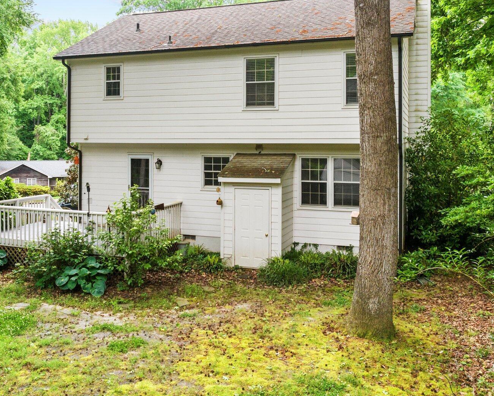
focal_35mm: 37
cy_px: 135
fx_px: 541
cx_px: 194
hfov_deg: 48.7
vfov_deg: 39.7
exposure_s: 1/640
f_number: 2.8
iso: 410
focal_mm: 12.29
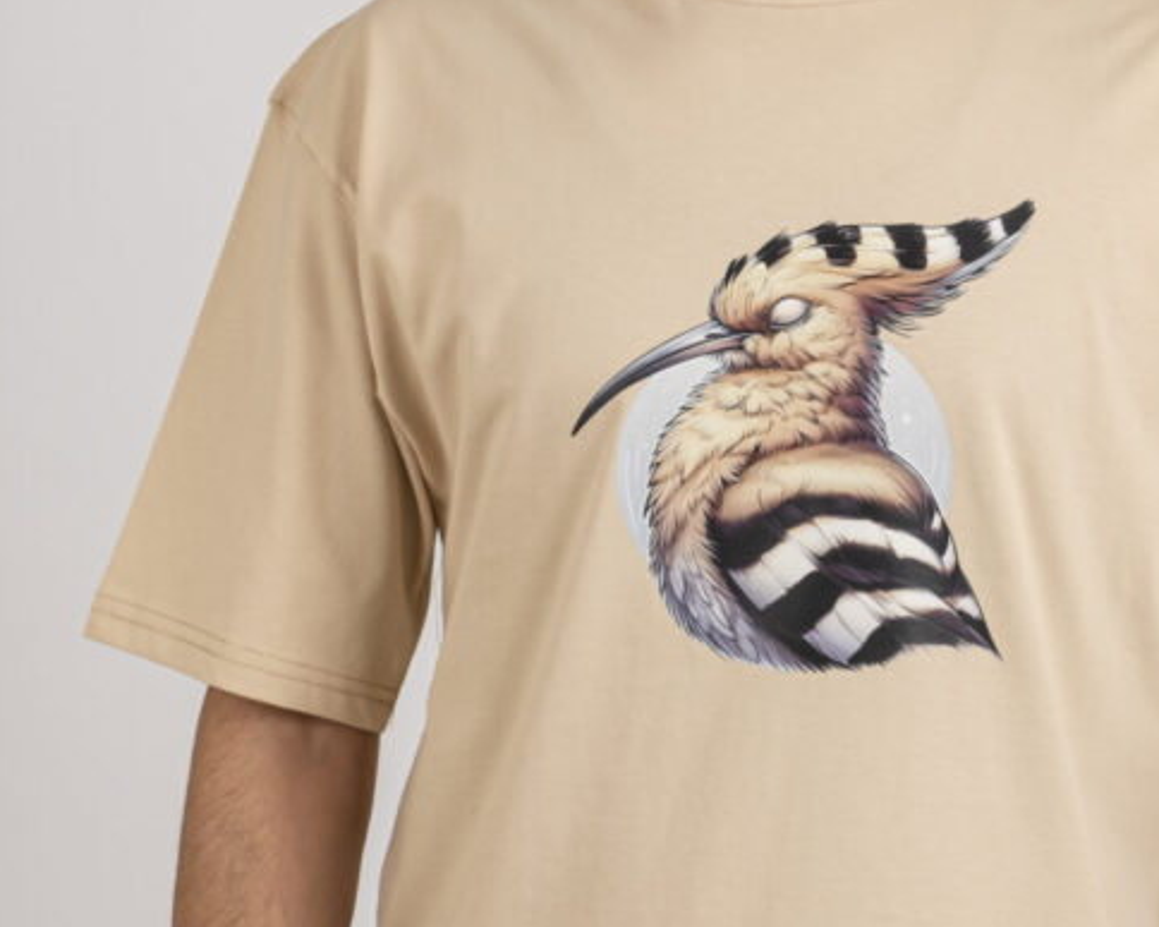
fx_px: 6070
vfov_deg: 8.7
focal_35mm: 177
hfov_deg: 10.9
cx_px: 781
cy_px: 469
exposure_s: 1/125
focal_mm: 50.5
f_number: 14
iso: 160
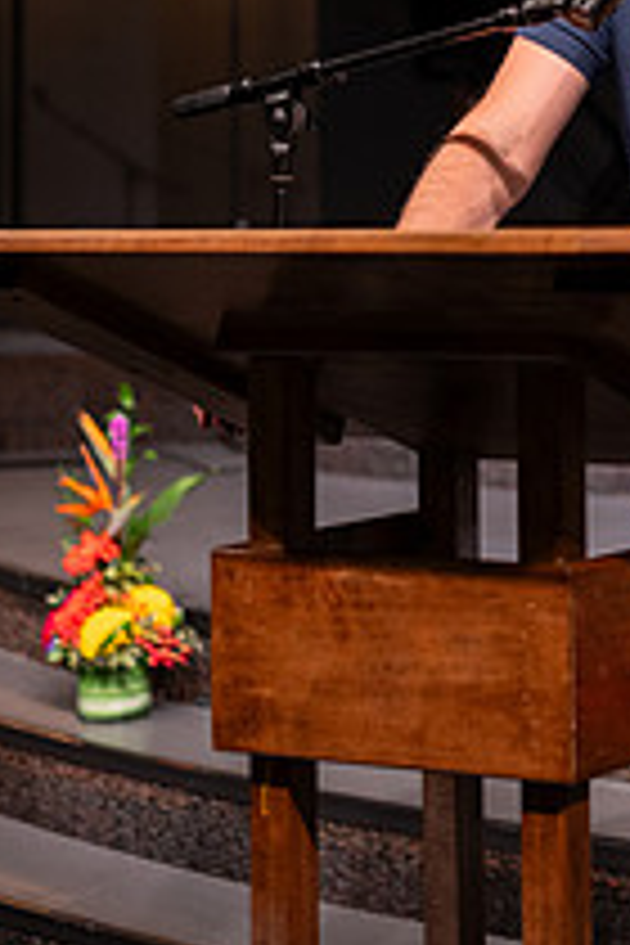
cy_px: 63
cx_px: 652
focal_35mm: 107
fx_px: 2809
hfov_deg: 12.6
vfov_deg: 18.7
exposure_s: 1/50
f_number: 1.8
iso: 400
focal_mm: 33
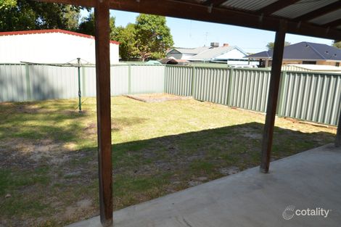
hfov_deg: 70.5
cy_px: 114
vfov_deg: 50.4
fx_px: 241
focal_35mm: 26
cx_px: 170
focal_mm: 17
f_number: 6.3
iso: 100
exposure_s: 1/250
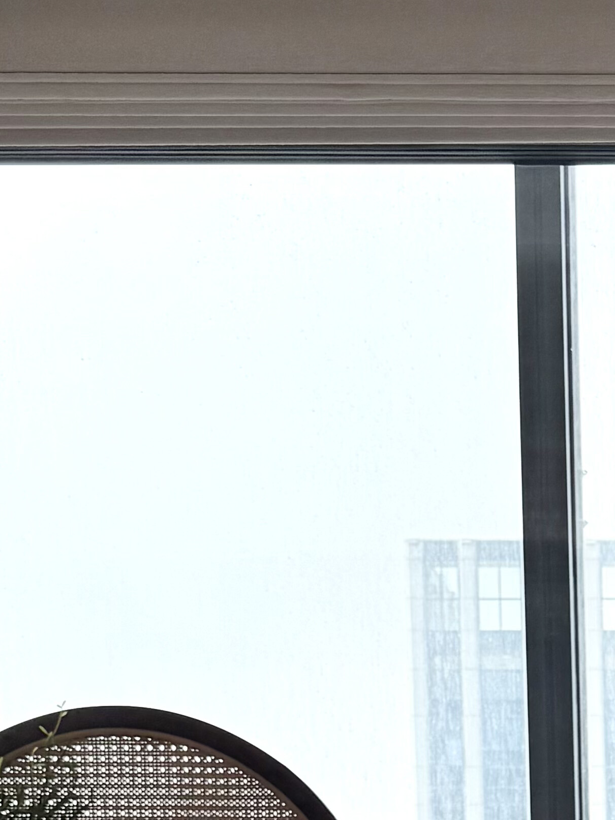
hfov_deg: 16.6
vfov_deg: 20.6
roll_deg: +0.1
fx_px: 2013
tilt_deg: -3.6
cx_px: 755
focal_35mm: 85
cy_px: 1125
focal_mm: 6.76
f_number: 1.78
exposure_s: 1/1337
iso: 80
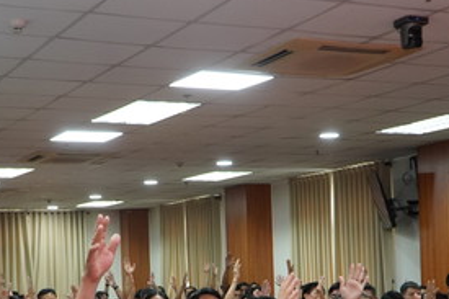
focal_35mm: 72
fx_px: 897
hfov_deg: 28.0
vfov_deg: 18.5
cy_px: 289
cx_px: 180
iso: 1250
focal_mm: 22
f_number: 4.5
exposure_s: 1/160
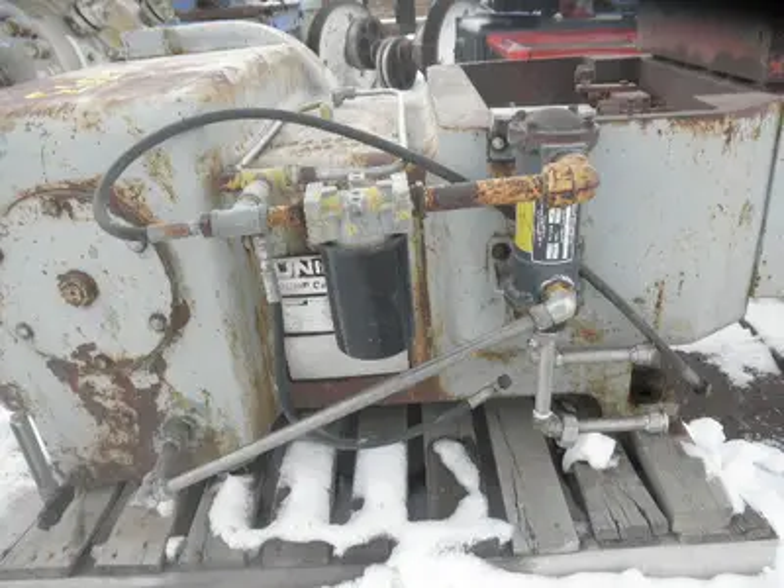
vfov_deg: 49.7
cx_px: 392
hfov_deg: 63.4
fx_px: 634
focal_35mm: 28
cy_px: 294
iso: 64
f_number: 3
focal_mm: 5
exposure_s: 1/160
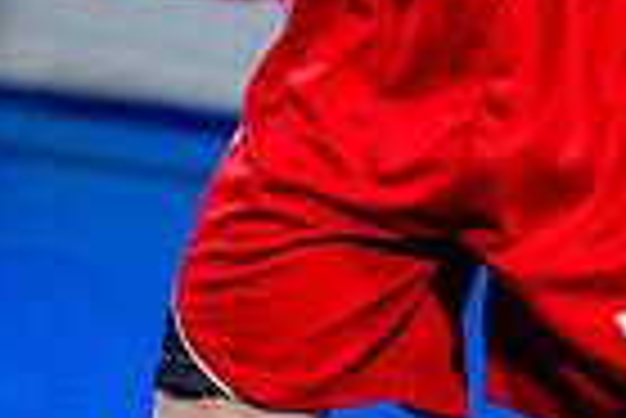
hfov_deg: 7.0
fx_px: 5083
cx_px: 676
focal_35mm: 292
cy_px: -160
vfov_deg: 4.7
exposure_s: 1/1000
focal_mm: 70
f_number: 2
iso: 4000
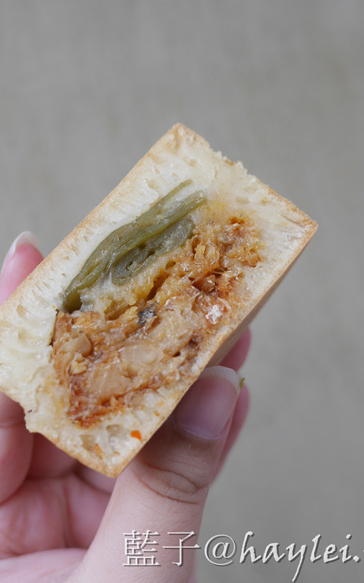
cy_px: 293
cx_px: 127
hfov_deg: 29.7
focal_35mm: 43
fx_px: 683
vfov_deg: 46.2
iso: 200
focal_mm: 15
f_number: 2.8
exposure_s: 1/250
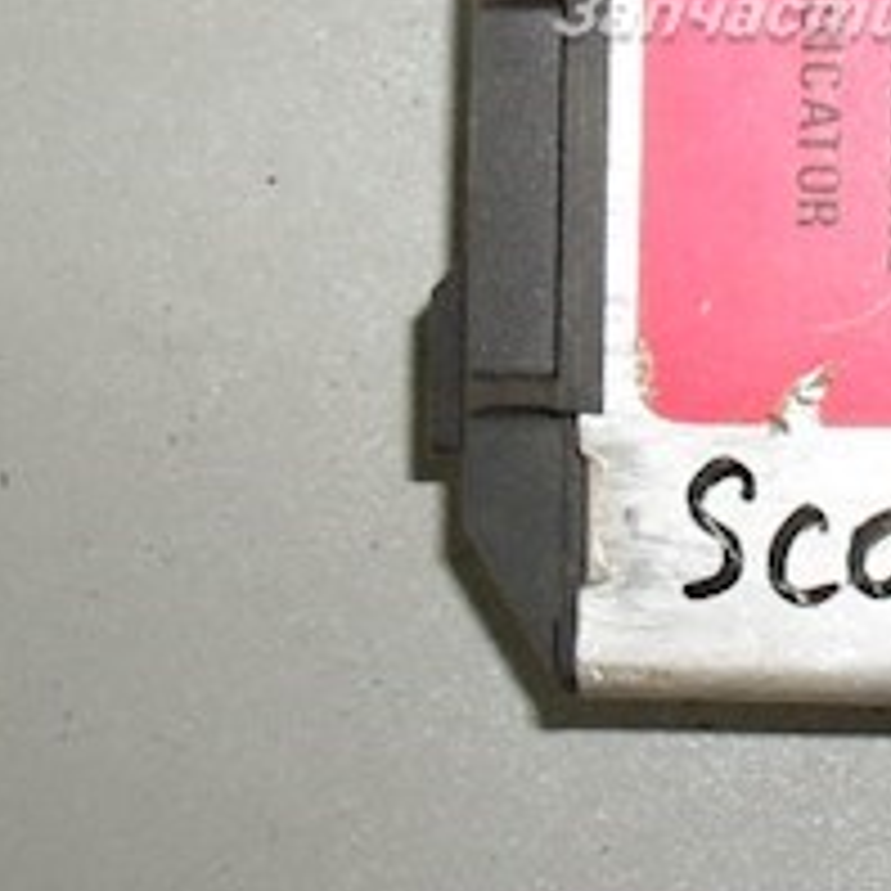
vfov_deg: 16.8
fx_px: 2912
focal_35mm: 100
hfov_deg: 16.7
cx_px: 1071
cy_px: -117
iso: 200
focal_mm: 6.3
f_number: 3.2
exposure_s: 1/45
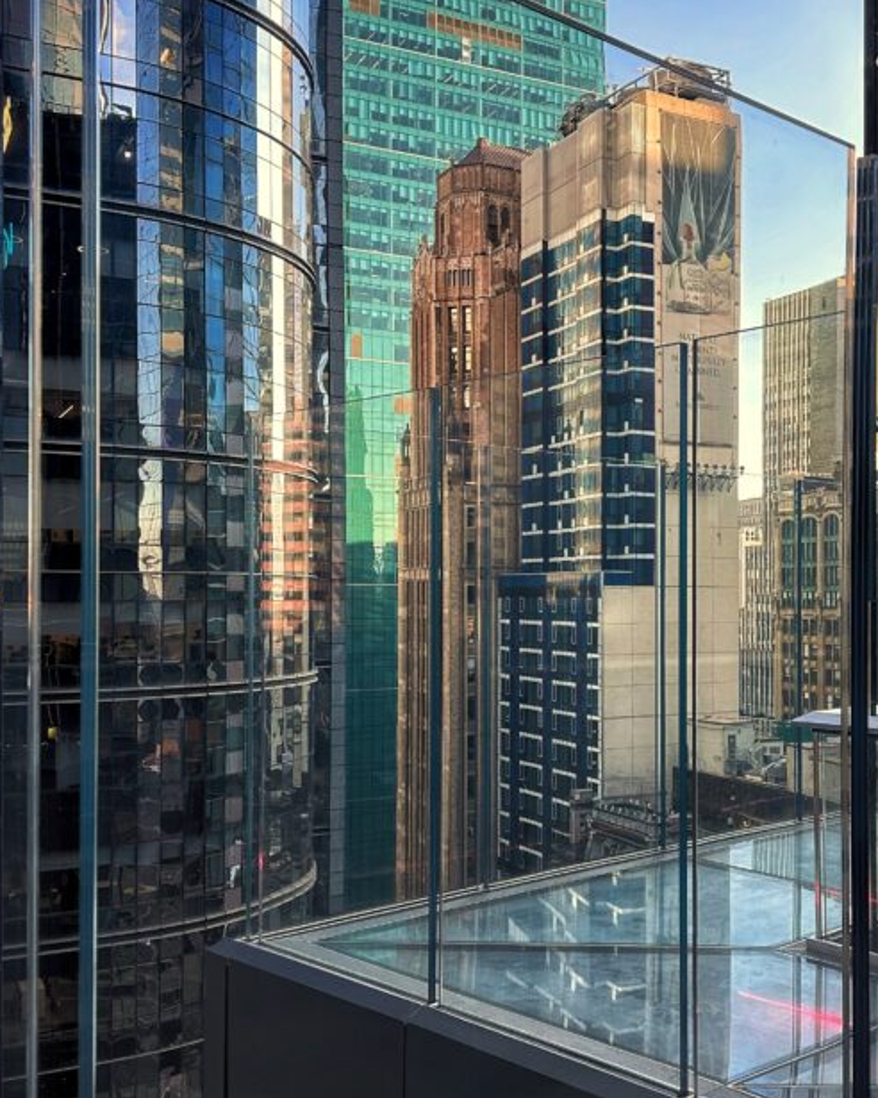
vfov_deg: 46.8
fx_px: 1267
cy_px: 586
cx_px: 609
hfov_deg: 37.7
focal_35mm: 39
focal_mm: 6.86
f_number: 1.78
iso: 80
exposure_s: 1/414
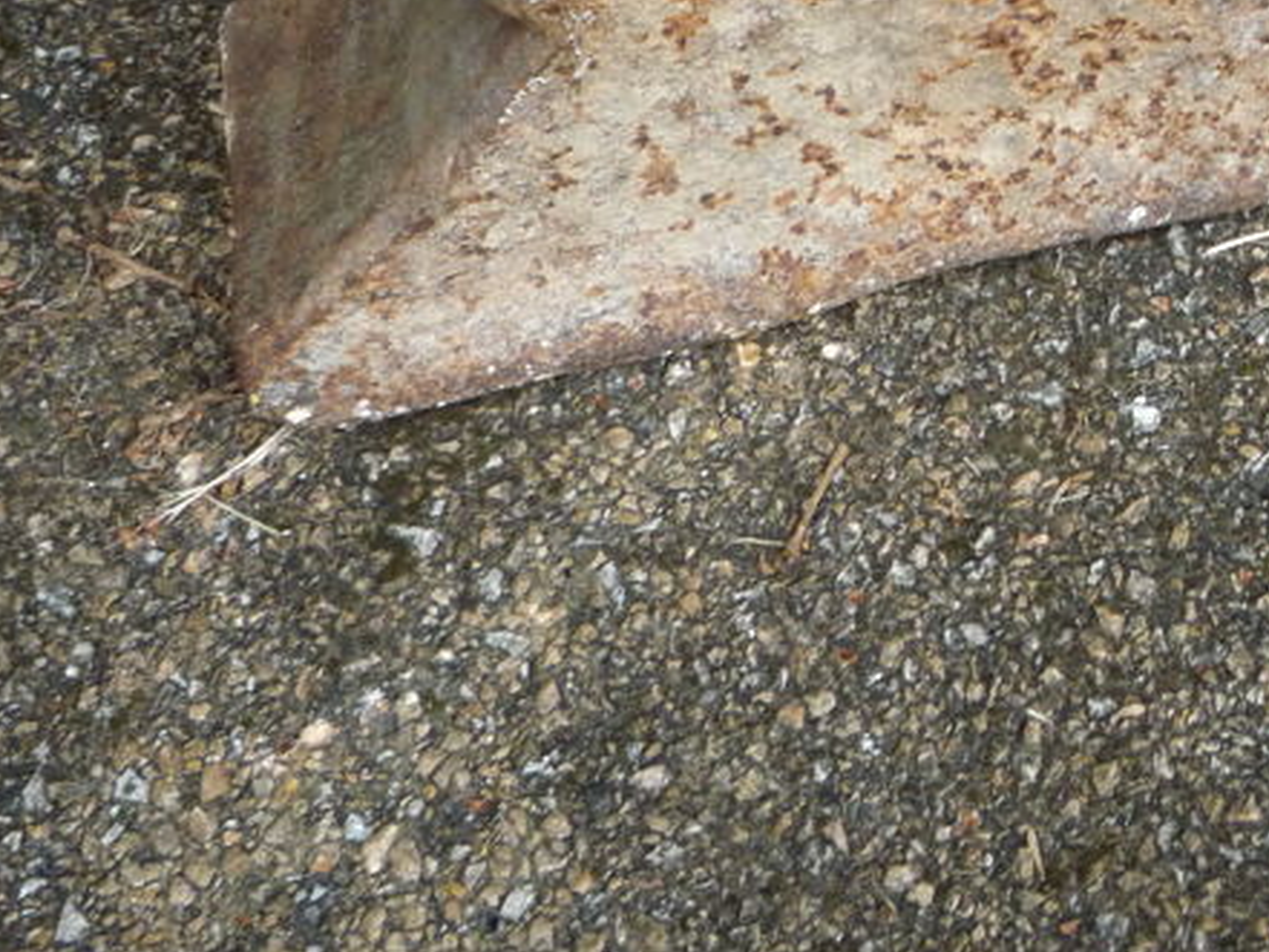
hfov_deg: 27.4
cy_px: -121
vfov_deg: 20.5
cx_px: 1183
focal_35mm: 68
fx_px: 2494
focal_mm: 5.2
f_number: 3.3
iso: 200
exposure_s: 1/30
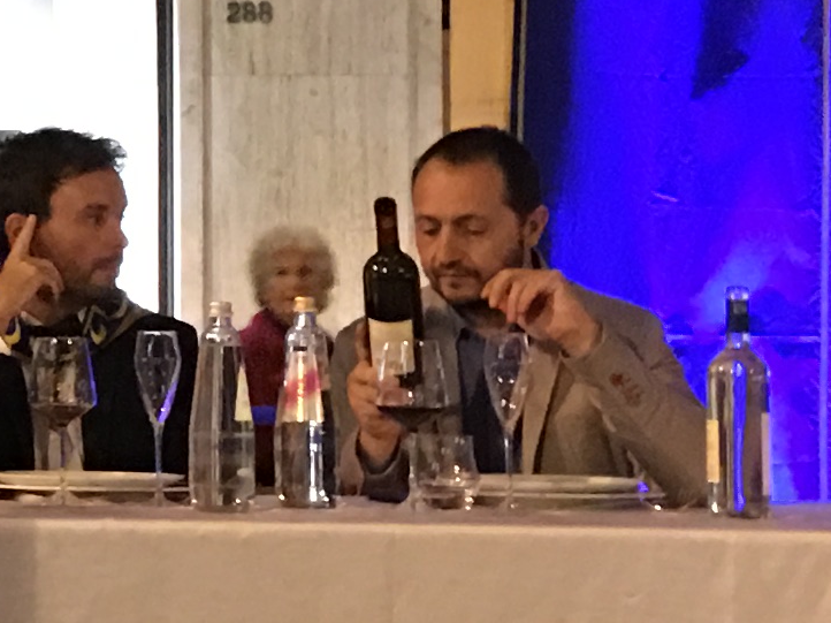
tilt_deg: +1.4
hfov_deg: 11.1
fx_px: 3888
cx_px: -843
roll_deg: -0.7
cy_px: 144
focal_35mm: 162
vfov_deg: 9.1
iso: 100
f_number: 2.2
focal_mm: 4.15
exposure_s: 1/4
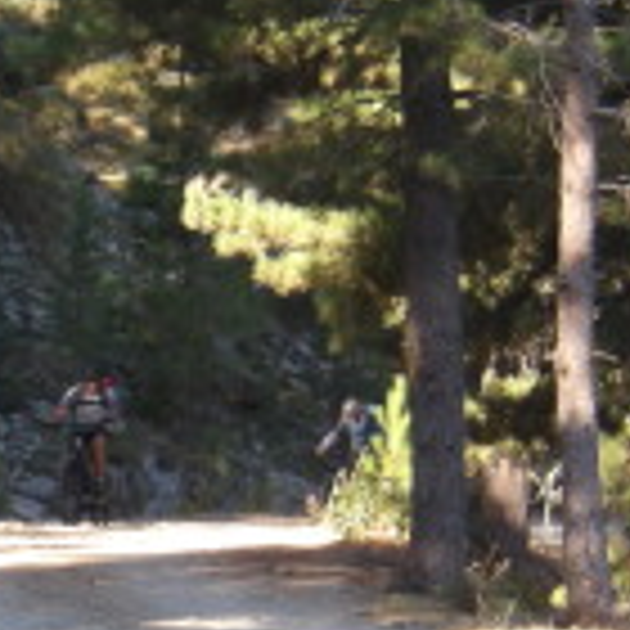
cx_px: 184
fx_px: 4530
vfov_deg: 7.9
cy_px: 576
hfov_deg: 7.9
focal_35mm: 220
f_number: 5.6
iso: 100
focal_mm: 15.6
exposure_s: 1/46
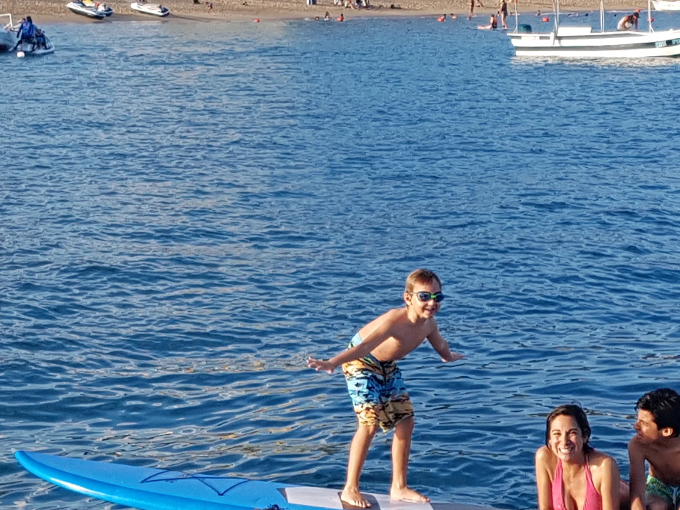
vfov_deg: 37.1
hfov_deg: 48.5
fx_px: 746
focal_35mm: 38
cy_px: 361
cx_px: 427
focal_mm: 4.2
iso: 50
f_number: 1.7
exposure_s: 1/962
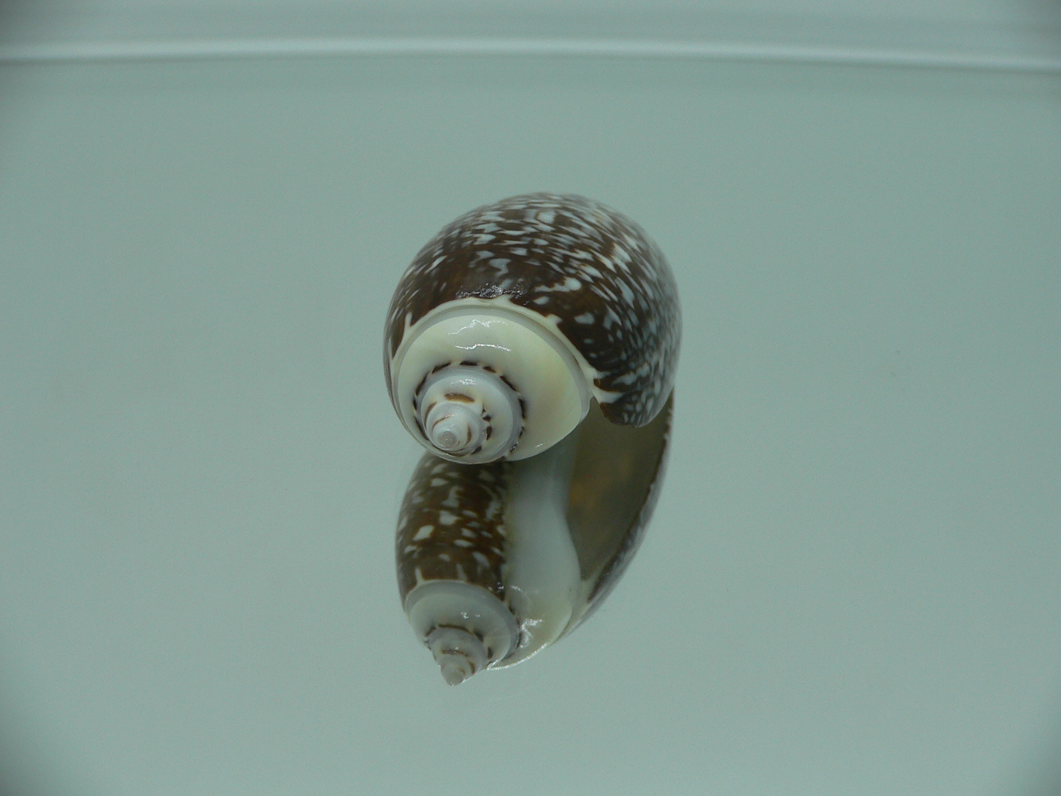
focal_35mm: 35
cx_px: 530
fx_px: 1073
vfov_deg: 40.7
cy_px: 398
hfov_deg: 52.6
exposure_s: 1/60
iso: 80
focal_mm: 4.6
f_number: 2.8
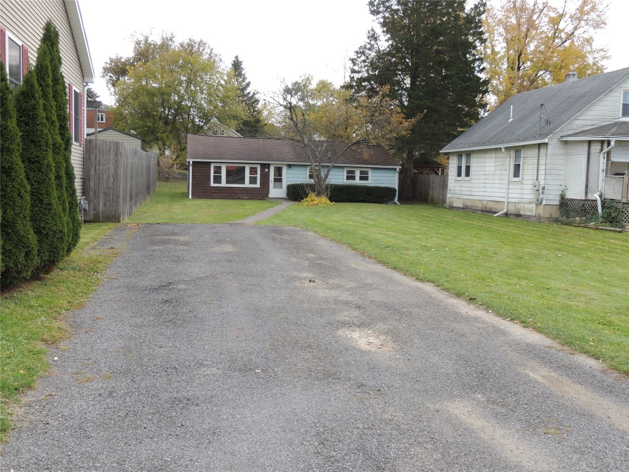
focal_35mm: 33
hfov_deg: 55.4
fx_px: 600
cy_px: 236
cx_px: 314
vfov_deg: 42.9
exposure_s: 1/320
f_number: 3.2
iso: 100
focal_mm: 5.8
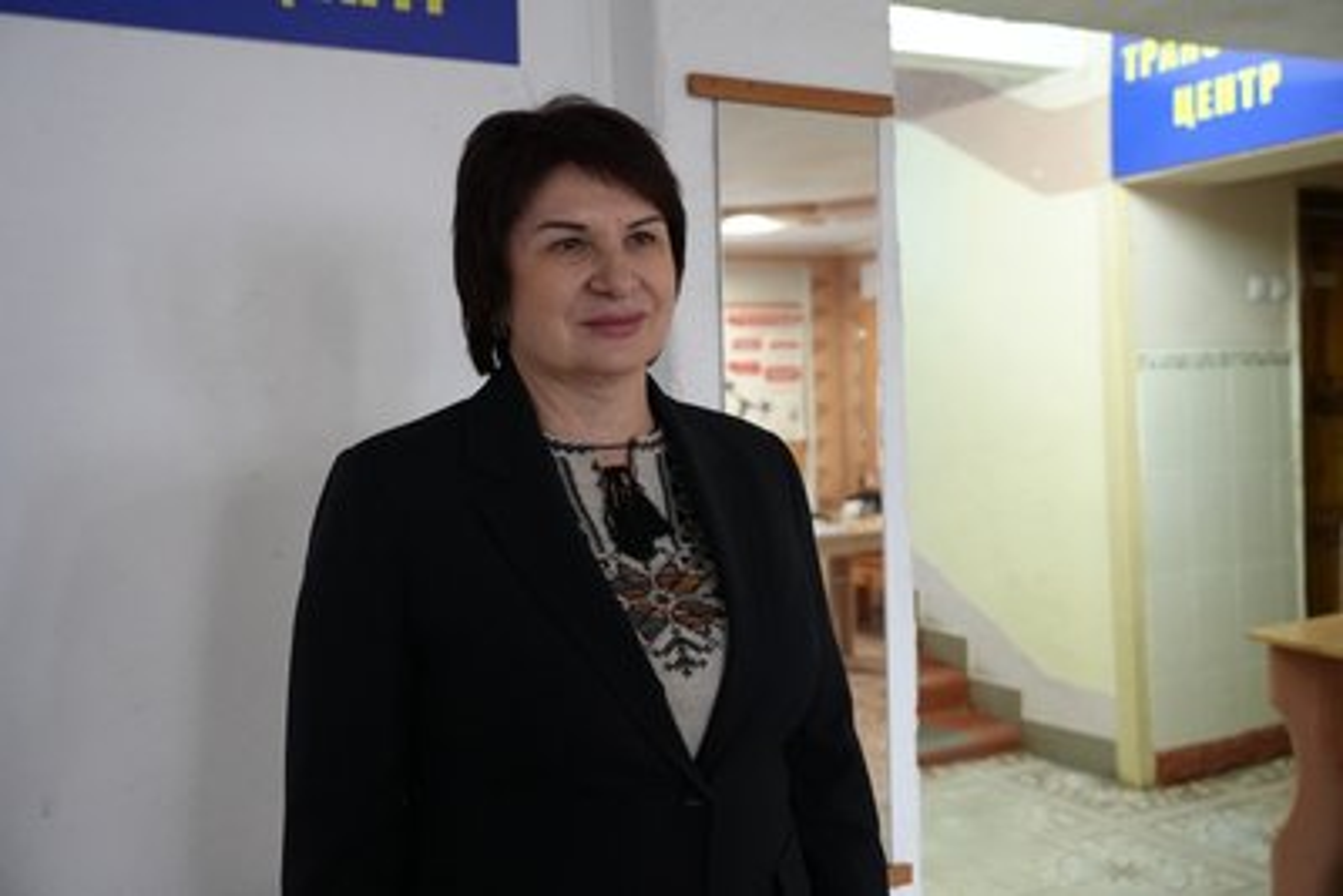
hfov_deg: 54.4
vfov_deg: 37.9
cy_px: 448
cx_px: 672
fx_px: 1306
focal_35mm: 35
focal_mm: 35
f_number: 4
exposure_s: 1/160
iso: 12800
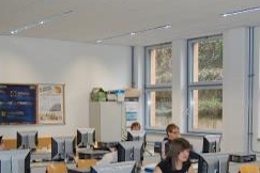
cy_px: 145
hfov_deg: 33.4
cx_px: 144
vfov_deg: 22.2
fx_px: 433
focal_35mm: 60
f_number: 4
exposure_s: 1/60
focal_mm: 18
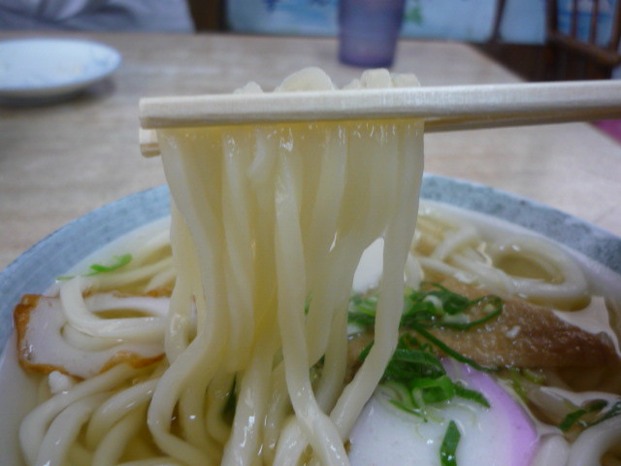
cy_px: 233
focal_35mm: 33
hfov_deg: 55.4
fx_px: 592
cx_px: 310
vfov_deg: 42.9
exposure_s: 1/30
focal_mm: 5.5
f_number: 2.8
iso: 160
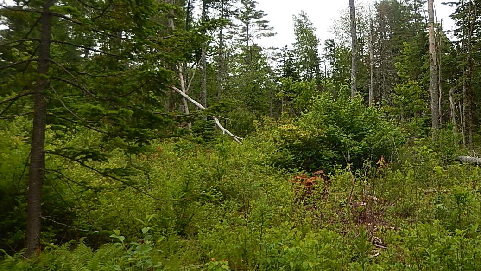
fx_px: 536
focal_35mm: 42
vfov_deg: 28.1
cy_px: 84
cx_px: 359
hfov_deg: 46.7
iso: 125
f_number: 3.4
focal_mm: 4.5
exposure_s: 1/640
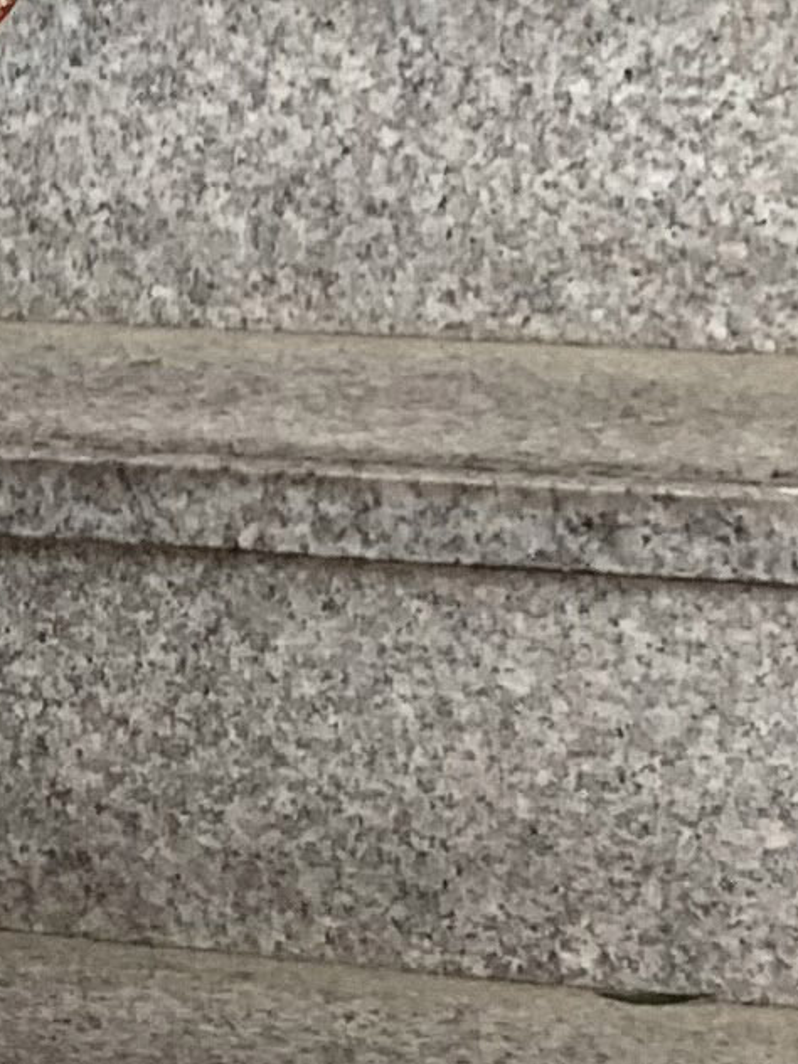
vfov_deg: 11.8
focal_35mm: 166
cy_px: 106
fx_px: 5102
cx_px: -1237
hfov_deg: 8.1
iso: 64
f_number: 1.8
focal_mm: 4.25
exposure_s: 1/121
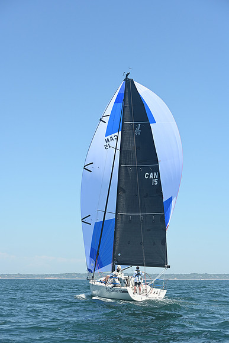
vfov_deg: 28.8
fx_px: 667
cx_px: 114
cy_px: 172
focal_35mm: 70
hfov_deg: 19.5
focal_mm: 70
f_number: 7.1
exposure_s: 1/1000
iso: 320
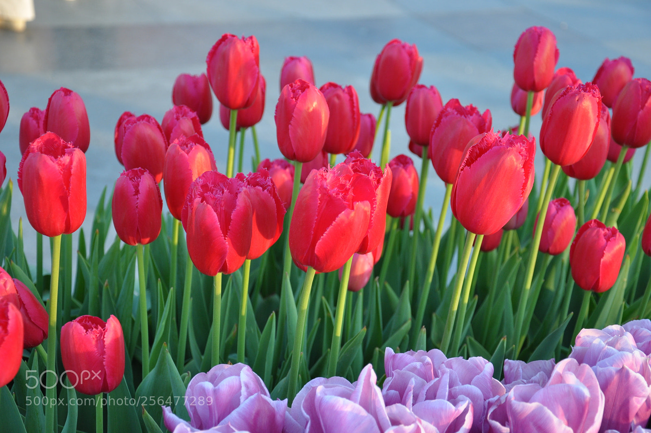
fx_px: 1301
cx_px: 326
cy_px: 216
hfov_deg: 28.1
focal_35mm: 72
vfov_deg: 18.9
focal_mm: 48
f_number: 4.8
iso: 400
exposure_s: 1/160
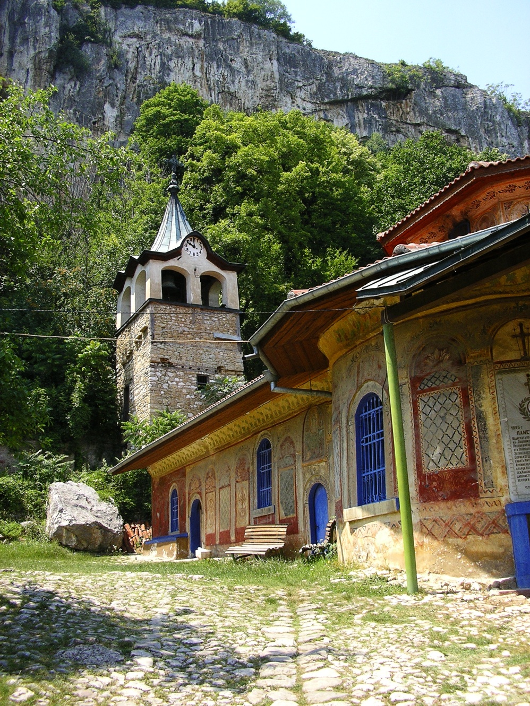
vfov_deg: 49.0
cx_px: 265
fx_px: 776
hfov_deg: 37.7
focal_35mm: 38
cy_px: 353
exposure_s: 1/400
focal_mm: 5.8
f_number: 4.1
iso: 50
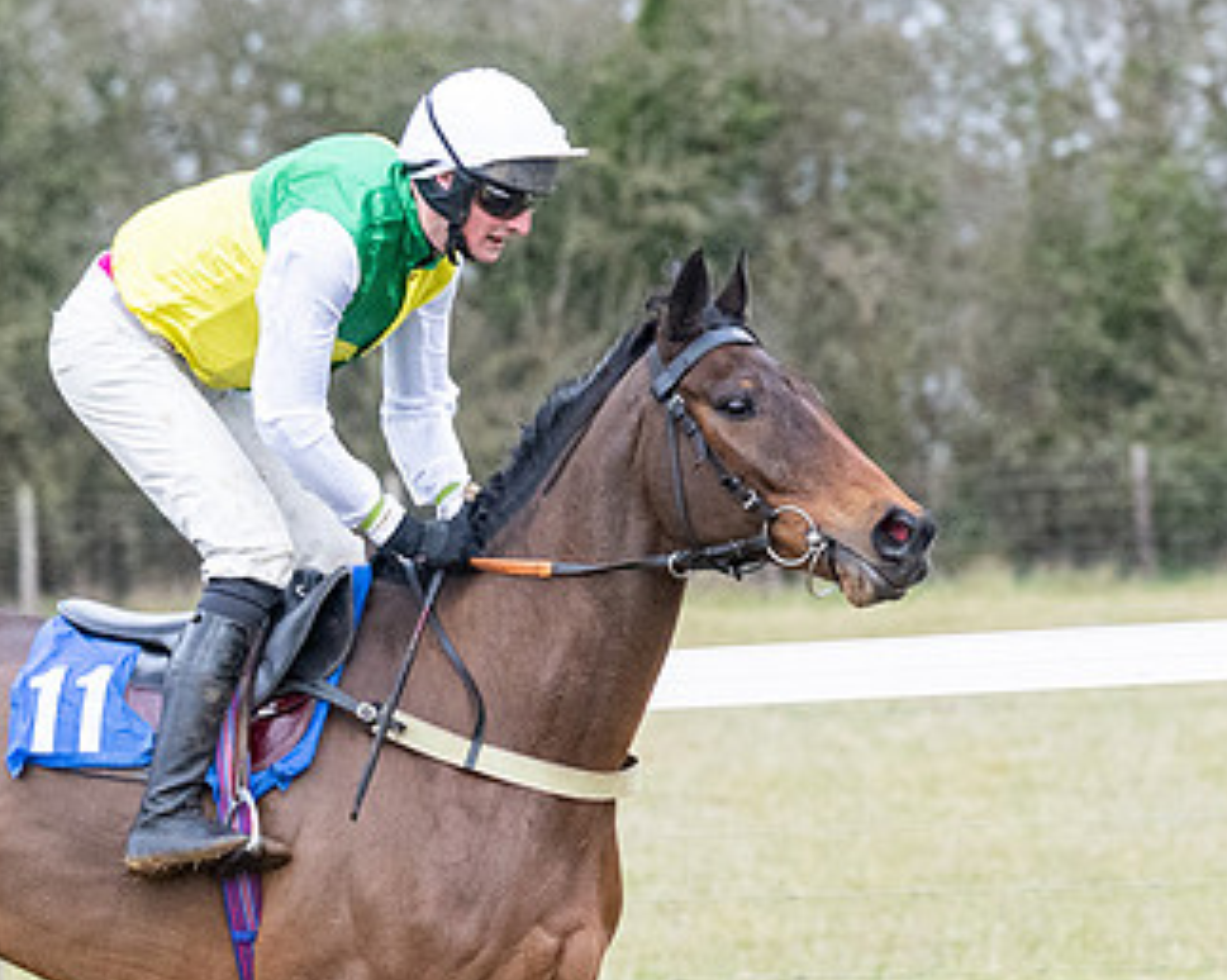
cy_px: 884
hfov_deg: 4.5
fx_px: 15715
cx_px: 680
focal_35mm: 433
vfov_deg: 3.6
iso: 1600
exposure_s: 1/800
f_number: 4
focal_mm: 125
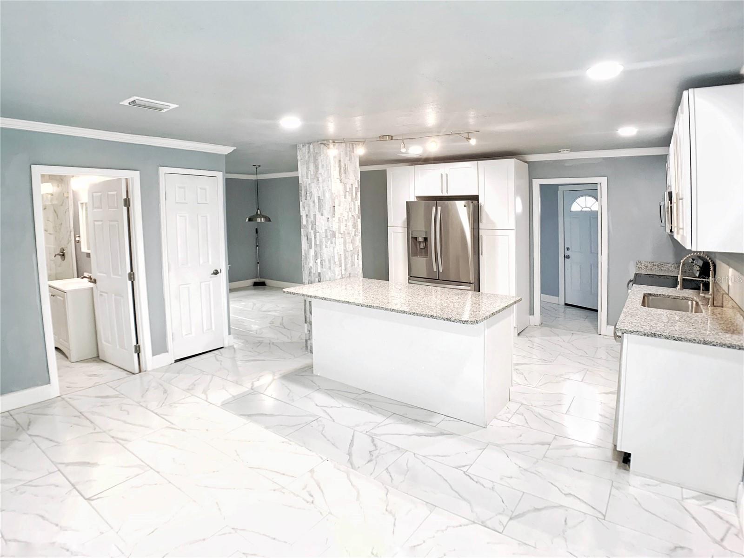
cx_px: 372
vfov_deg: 53.0
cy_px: 279
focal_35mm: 26
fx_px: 559
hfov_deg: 67.3
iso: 64
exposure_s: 1/60
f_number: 1.8
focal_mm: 4.25
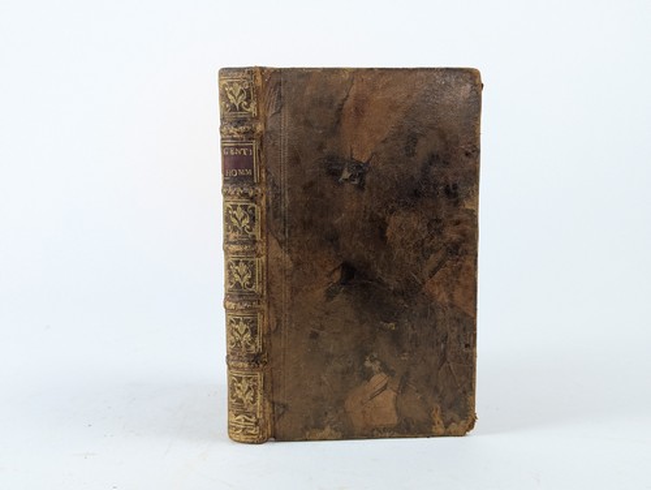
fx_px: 904
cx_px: 326
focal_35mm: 48
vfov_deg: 30.3
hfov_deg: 39.6
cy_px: 245
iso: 102
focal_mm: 6.81
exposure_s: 1/99.9
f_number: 1.85
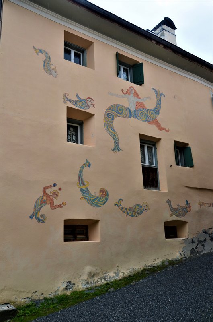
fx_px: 281
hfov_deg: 41.5
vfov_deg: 59.6
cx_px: 106
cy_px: 161
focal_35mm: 32
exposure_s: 1/125
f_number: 9
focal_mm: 21
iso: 320
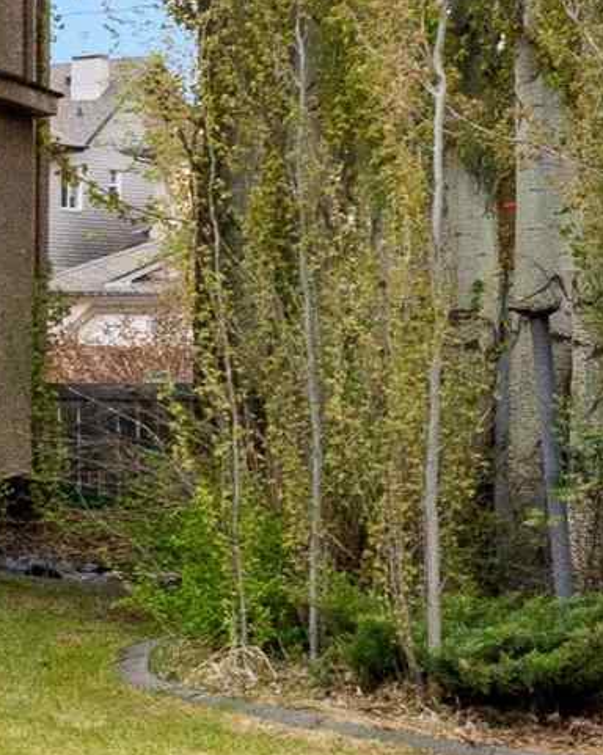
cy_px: 345
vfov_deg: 21.3
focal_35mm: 90
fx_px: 2010
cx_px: -1175
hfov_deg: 11.2
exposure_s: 1/100
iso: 400
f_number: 11
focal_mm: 10
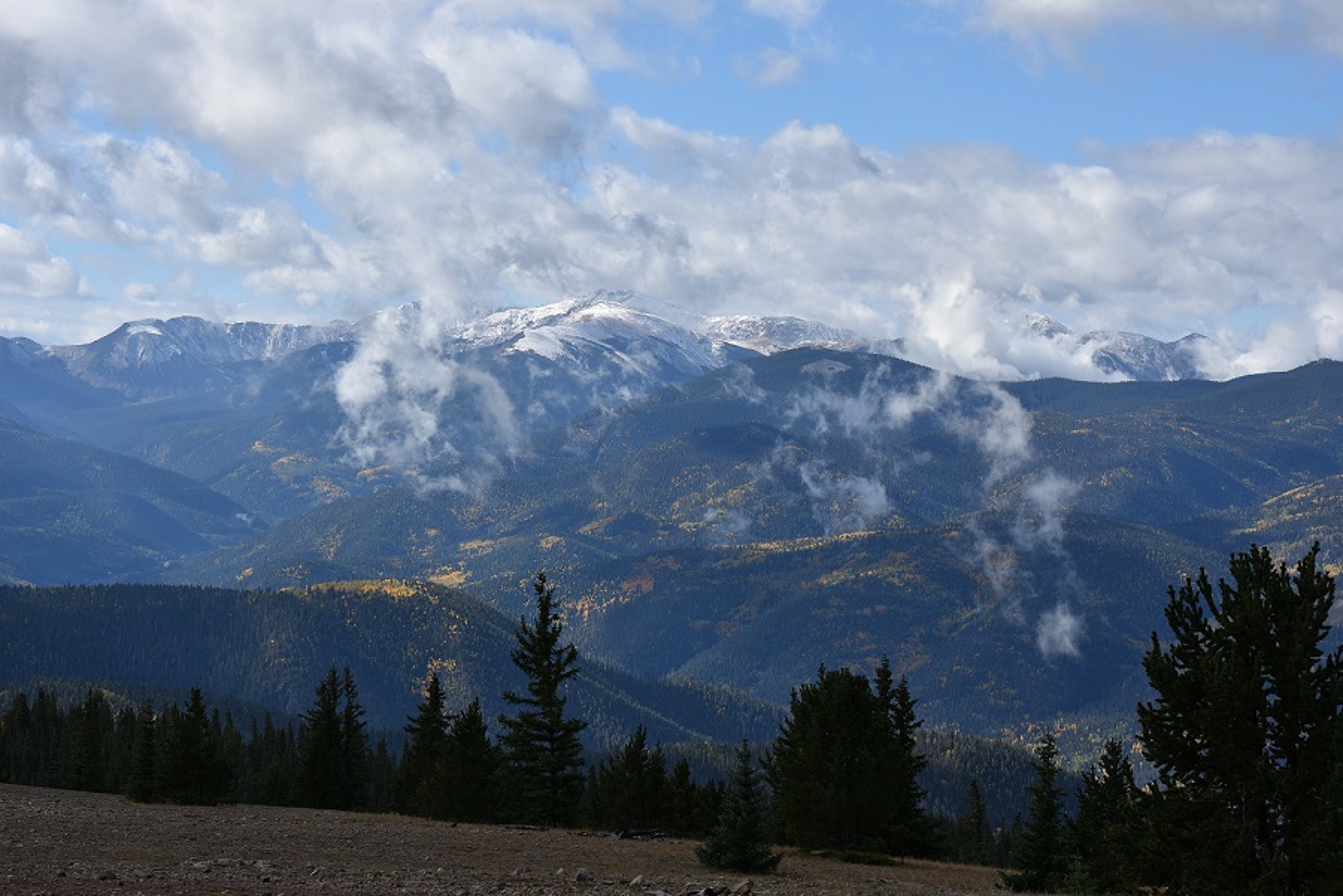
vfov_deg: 13.0
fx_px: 3917
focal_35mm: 105
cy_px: 448
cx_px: 672
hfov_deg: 19.5
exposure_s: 1/500
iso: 160
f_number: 8
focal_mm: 70
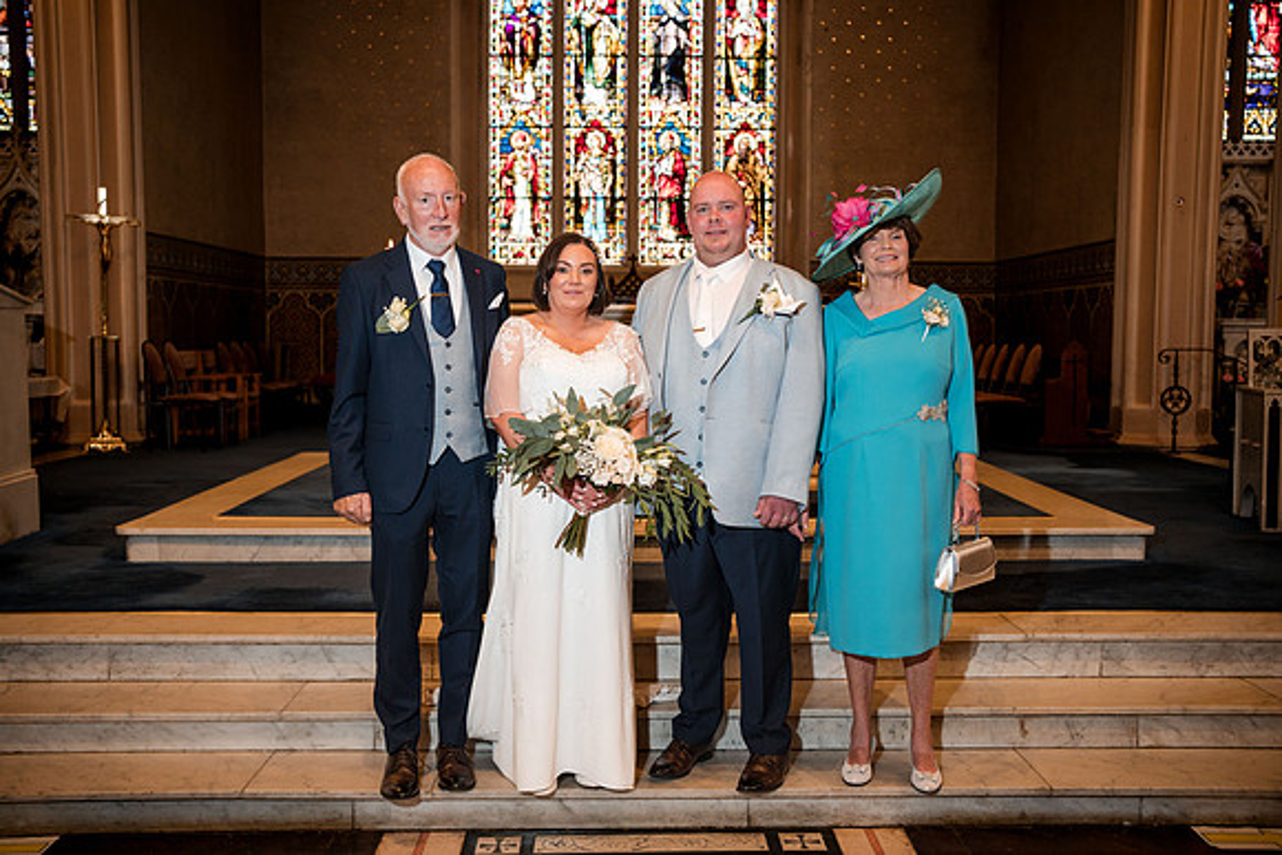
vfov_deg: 37.9
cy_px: 428
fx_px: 1247
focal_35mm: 35
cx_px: 641
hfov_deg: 54.4
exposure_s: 1/160
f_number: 3.5
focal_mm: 35
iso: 800
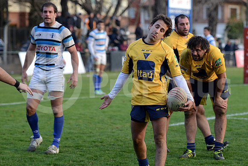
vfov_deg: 13.0
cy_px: 83
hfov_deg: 19.5
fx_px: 723
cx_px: 124
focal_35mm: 105
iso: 1000
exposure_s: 1/500
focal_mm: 105
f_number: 2.8
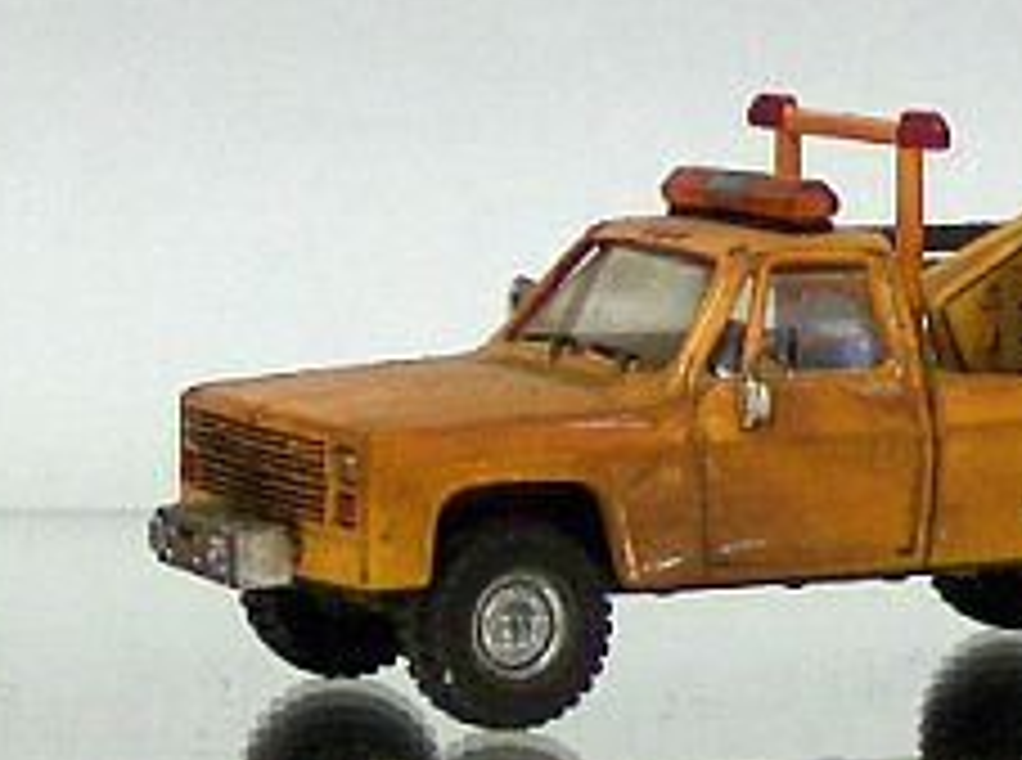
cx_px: 801
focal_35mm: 110
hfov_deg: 17.8
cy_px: 191
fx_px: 3239
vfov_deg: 13.4
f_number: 3.2
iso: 200
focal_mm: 11.3
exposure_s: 1/64.4
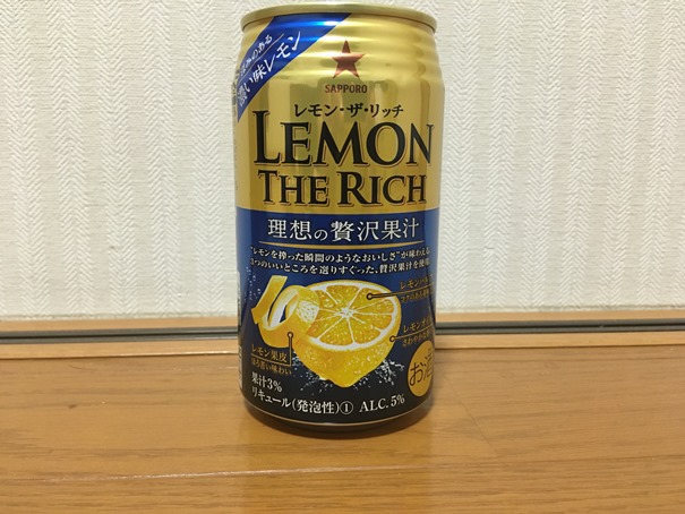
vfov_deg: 48.2
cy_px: 257
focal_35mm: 29
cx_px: 342
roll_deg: -0.4
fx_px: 574
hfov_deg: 61.6
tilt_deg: -11.8
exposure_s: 1/24
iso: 200
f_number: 2.2
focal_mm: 4.15
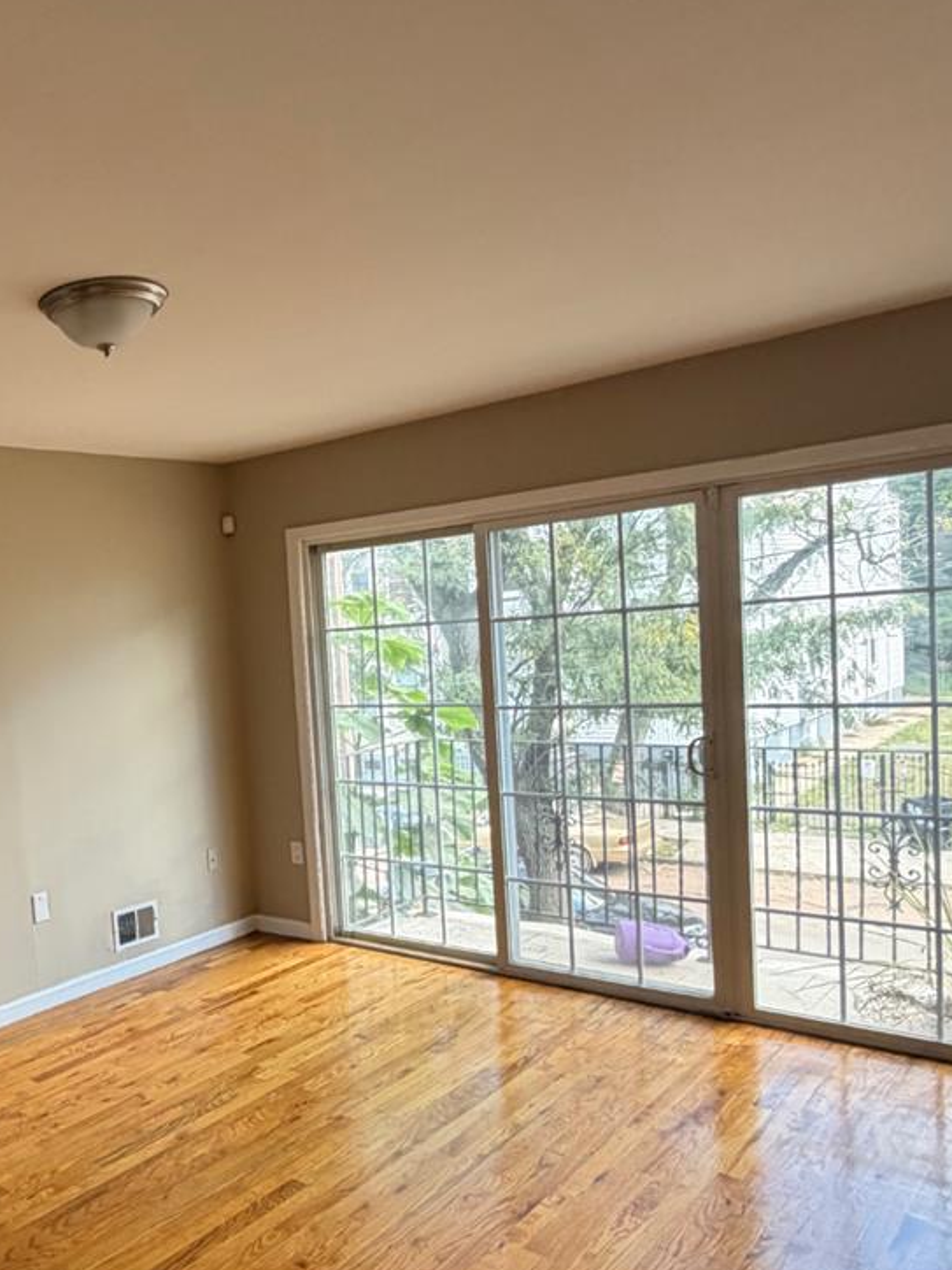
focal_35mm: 29
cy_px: 731
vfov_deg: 61.4
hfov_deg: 43.5
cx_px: 73
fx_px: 1063
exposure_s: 1/121
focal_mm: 2.22
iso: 200
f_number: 2.2
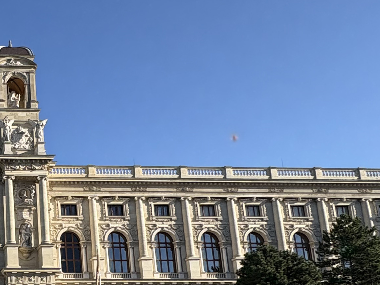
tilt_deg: +8.6
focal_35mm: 49
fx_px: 538
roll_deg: +1.9
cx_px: -65
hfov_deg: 32.7
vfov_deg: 28.3
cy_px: 270
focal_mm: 2.22
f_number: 2.2
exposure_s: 1/1506
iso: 40
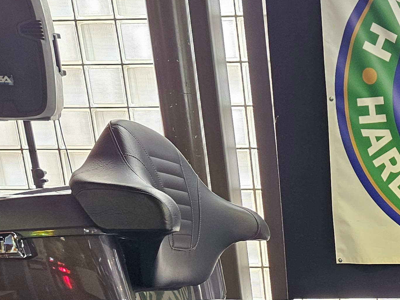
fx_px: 774
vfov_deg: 20.8
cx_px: 453
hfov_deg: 26.4
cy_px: 340
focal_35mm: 67
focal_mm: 5.4
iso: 320
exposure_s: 1/120
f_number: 1.8
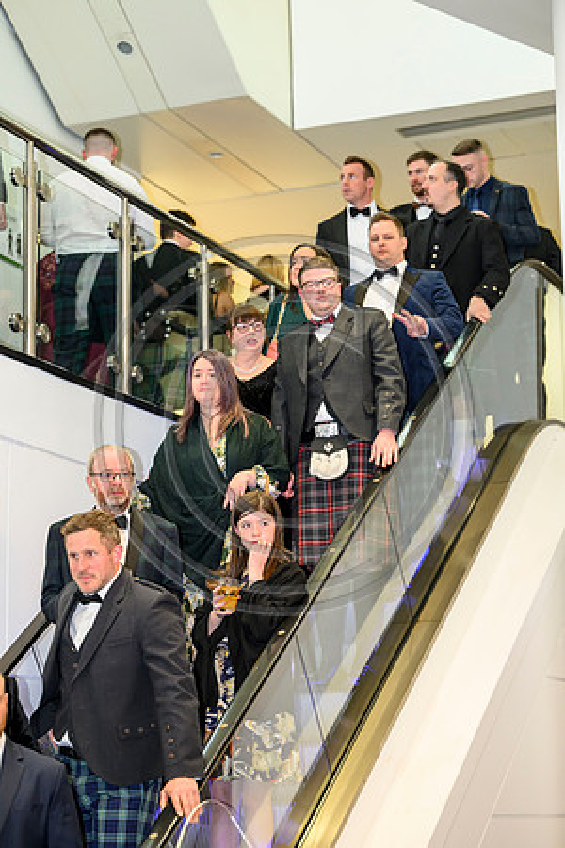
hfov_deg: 16.5
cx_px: 282
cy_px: 424
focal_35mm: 83
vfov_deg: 24.5
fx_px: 1954
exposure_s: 1/160
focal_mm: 83
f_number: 3.2
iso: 2500
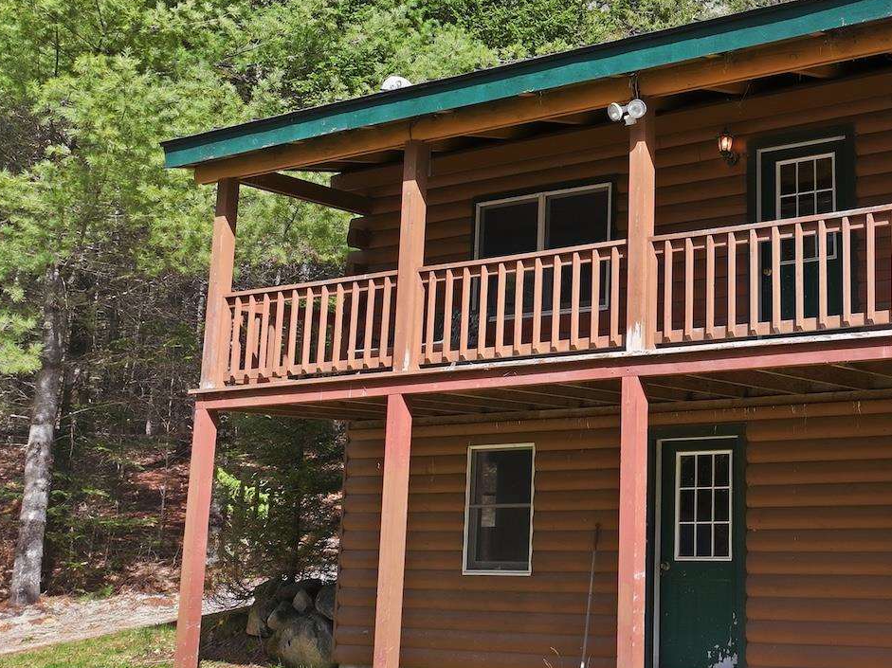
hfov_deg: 35.3
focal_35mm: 51
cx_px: 800
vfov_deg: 28.5
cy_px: 264
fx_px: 1314
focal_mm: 12.3
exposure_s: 1/1250
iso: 100
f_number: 2.8
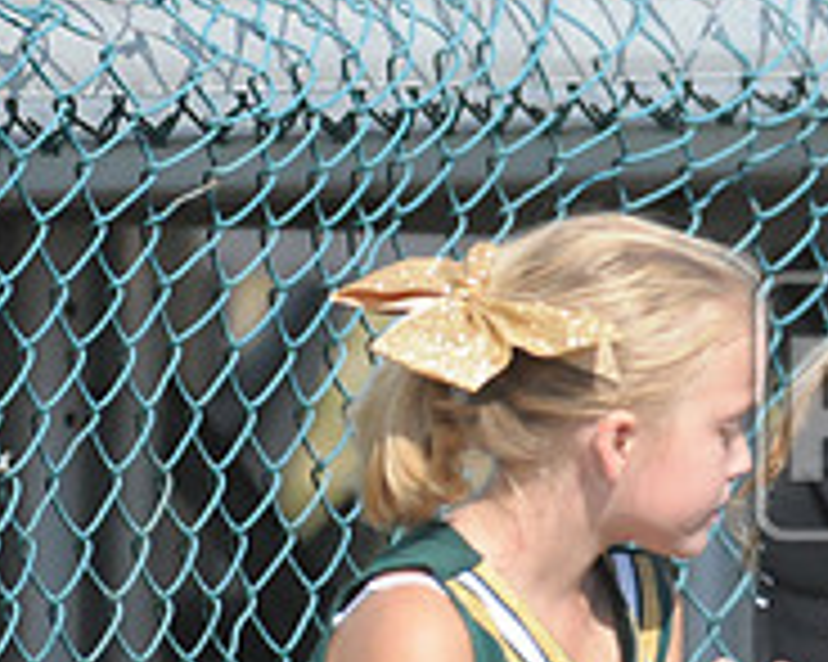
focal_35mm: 1063
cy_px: 439
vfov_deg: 1.5
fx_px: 26036
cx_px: 1292
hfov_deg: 1.8
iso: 1600
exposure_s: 1/6400
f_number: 4
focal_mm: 240
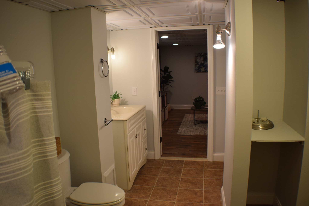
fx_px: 309
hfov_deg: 53.1
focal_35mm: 36
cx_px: 154
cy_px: 103
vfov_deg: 36.9
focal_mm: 24
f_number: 4
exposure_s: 1/60
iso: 560
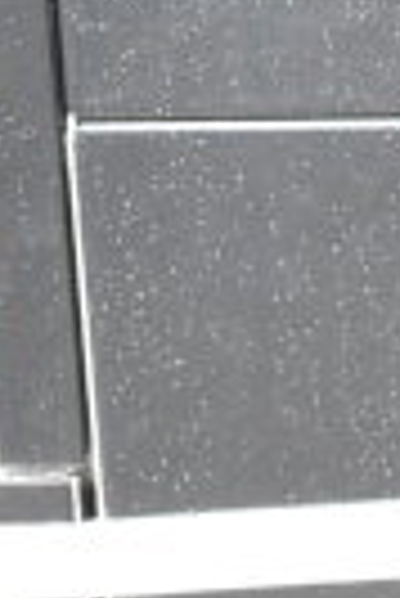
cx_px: 1043
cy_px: -268
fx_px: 5485
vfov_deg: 6.2
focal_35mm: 330
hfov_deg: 4.1
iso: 6400
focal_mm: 32
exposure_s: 1/250
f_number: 8
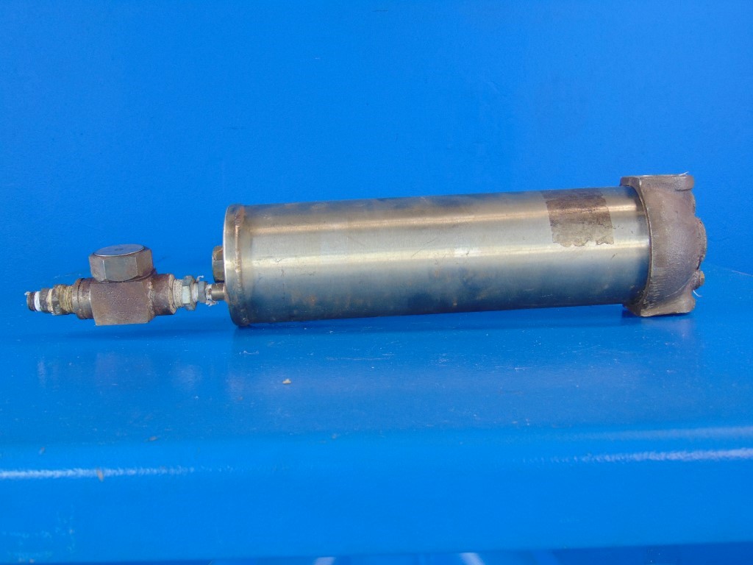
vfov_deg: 34.3
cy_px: 282
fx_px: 914
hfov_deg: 44.8
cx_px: 376
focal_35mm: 42
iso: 80
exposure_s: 1/30
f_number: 3.3
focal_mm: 7.6
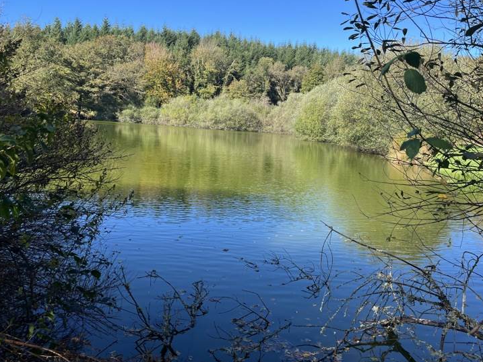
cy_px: 165
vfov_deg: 48.2
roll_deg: -1.4
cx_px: 263
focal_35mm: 29
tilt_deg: -5.5
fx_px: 405
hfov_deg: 61.5
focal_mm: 5.1
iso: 50
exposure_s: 1/1186
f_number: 1.6
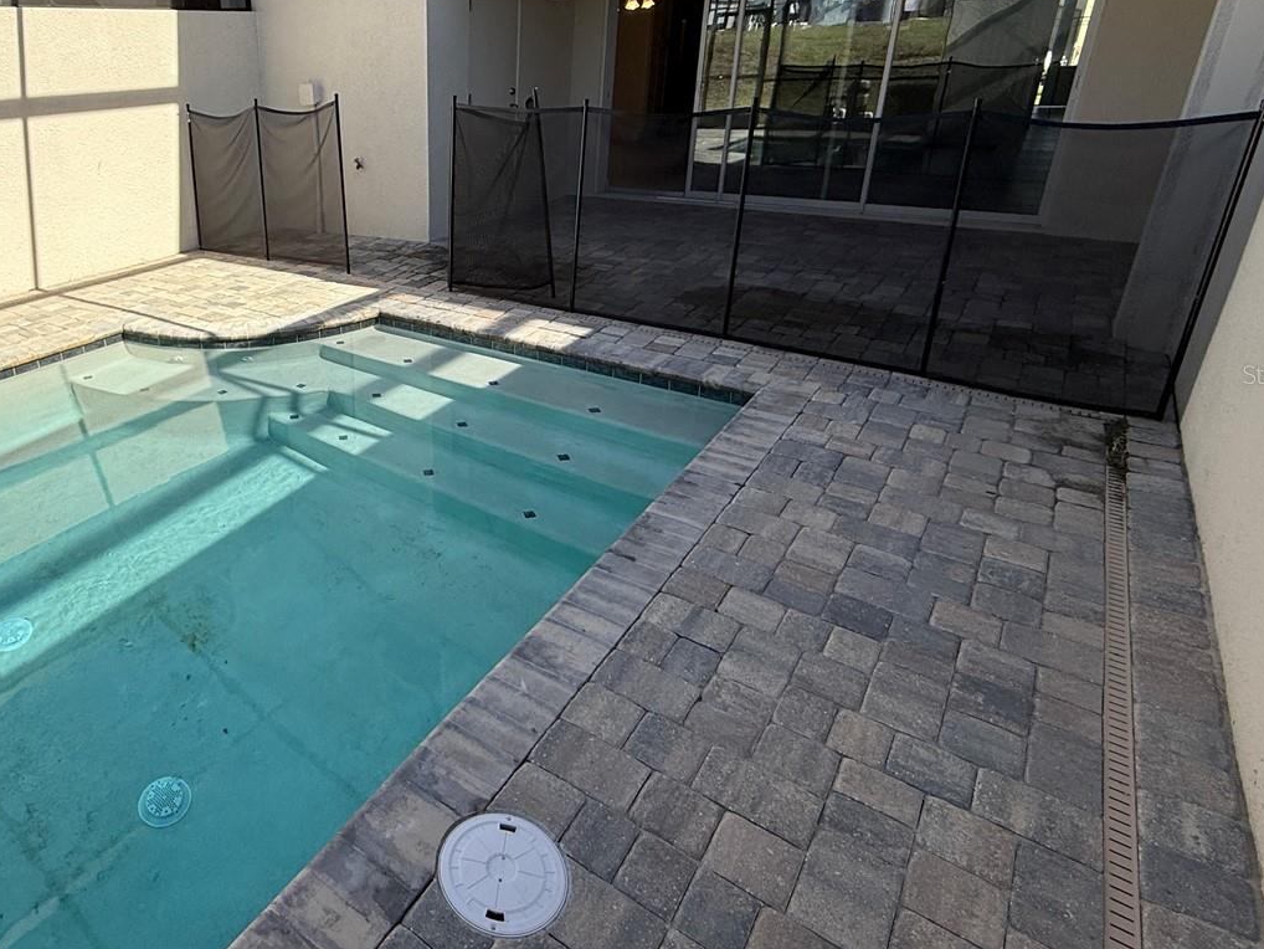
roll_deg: +3.2
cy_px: 374
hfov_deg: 72.7
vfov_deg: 60.5
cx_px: 366
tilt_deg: -19.9
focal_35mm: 22
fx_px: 804
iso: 50
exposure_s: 1/853
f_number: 2.2
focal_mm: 2.22
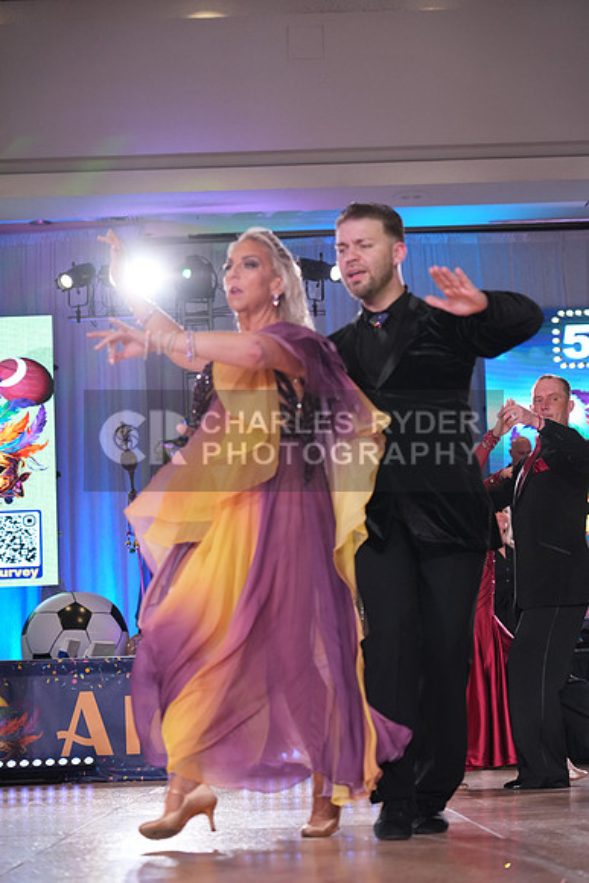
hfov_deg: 17.5
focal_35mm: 78
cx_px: 294
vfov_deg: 26.0
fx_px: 1913
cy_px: 442
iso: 2500
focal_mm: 78
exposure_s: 1/500
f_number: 4
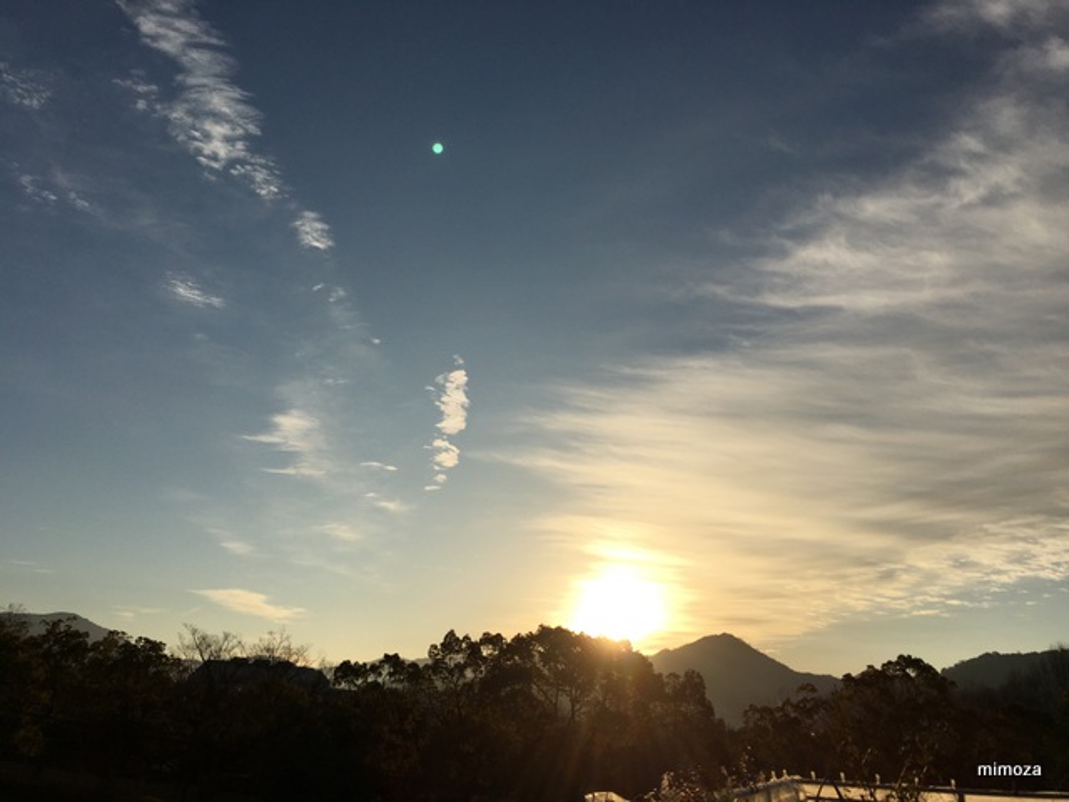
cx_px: 534
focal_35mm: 29
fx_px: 896
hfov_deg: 61.7
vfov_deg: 48.2
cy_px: 401
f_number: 2.2
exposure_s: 1/4525
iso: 25
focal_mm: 4.15
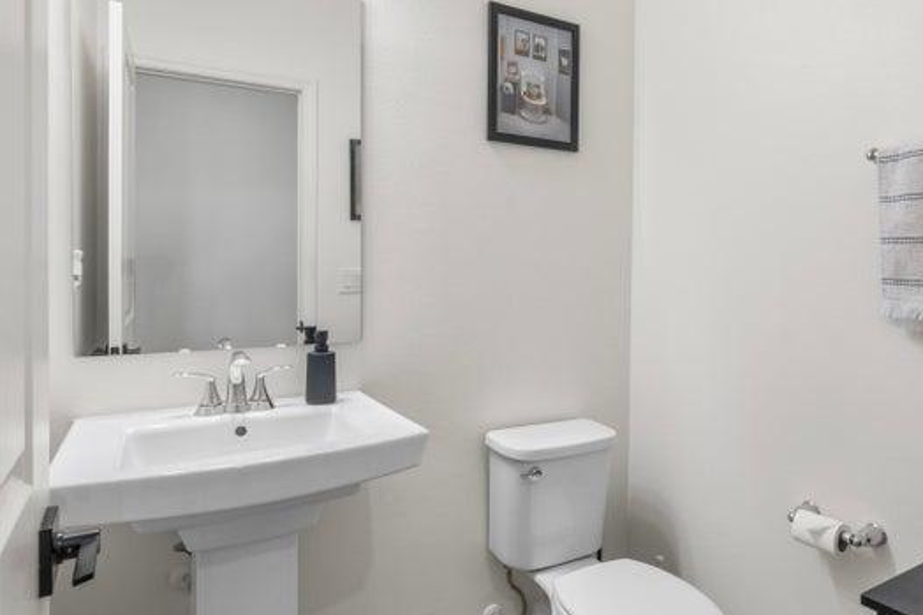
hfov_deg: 76.5
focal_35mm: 23
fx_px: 581
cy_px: 308
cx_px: 520
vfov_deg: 55.7
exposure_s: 1/10
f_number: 10
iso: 320
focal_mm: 11
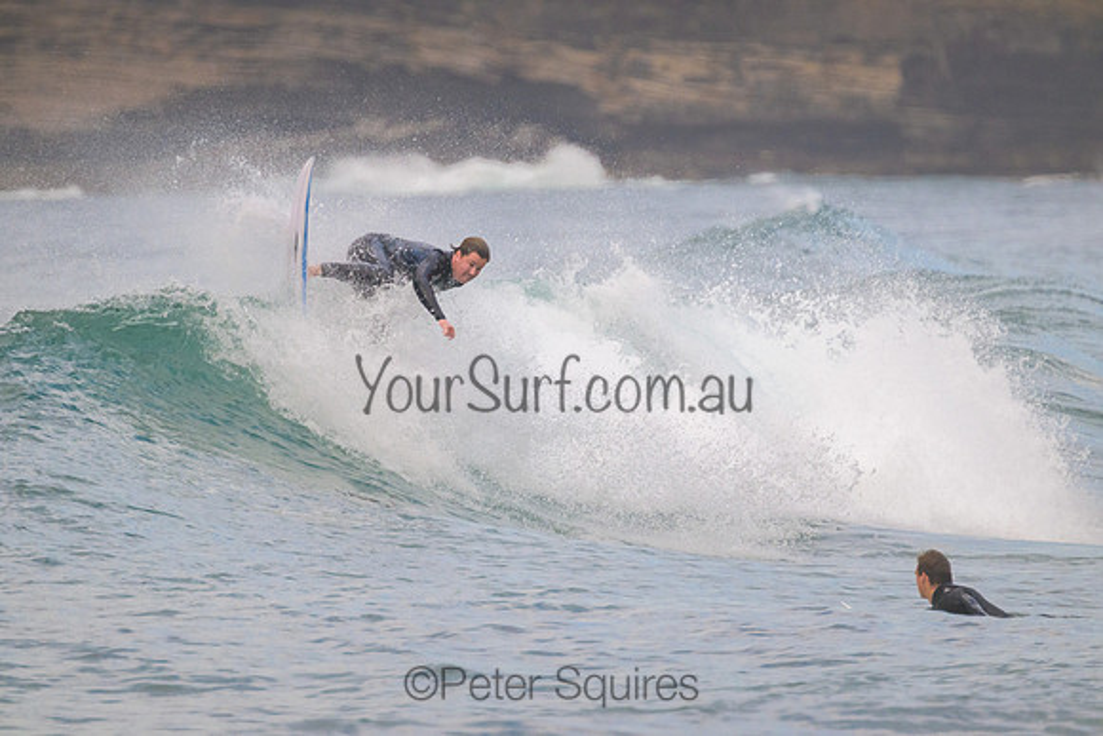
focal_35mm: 800
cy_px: 368
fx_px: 24516
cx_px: 552
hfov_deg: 2.6
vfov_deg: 1.7
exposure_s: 1/640
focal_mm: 800
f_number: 11
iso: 2000
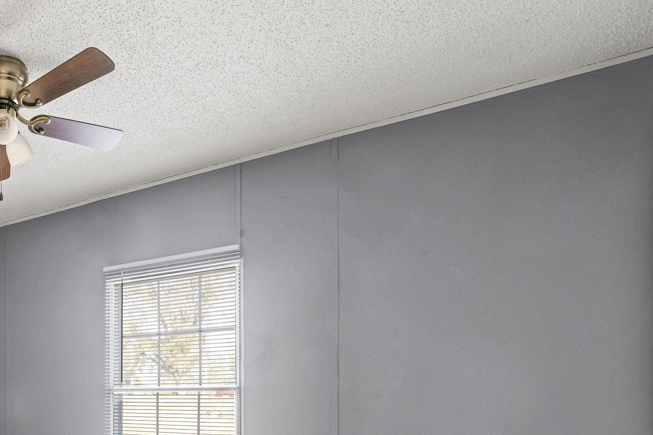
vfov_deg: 38.7
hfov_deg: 48.4
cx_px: -15
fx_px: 562
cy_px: 410
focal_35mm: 31
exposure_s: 1
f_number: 7.1
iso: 1600
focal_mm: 14
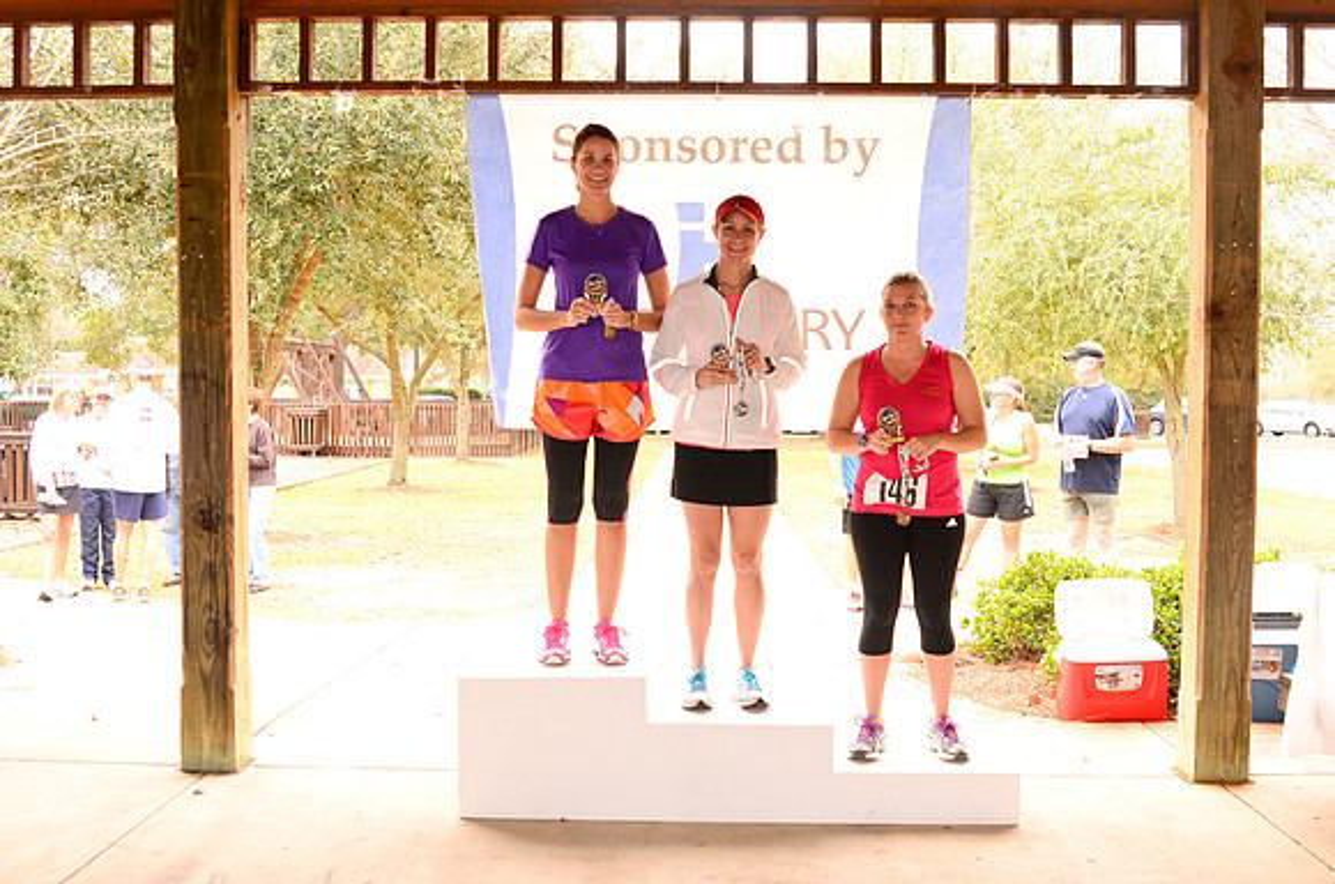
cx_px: 668
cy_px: 442
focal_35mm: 40
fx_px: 1499
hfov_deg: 48.0
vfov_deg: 32.9
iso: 640
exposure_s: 1/125
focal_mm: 27
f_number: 4
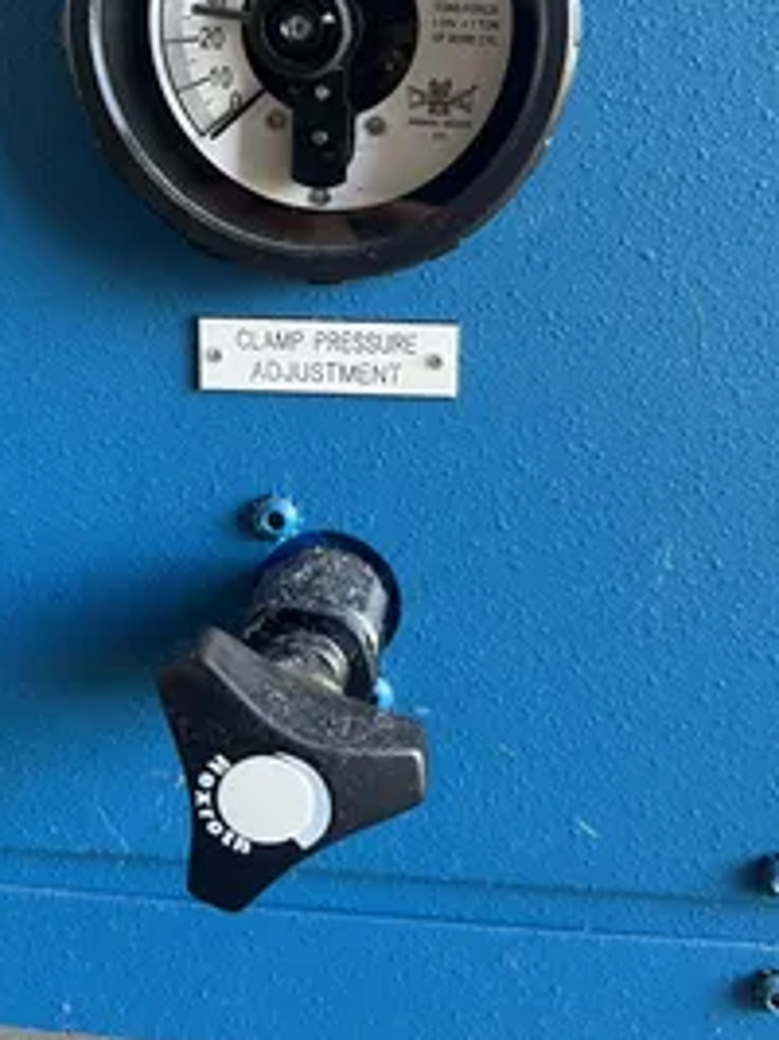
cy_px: 292
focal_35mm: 39
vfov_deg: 46.6
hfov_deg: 36.8
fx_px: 1171
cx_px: 386
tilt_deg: -10.7
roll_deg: +0.5
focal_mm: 5.7
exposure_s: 1/60
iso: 160
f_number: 1.5
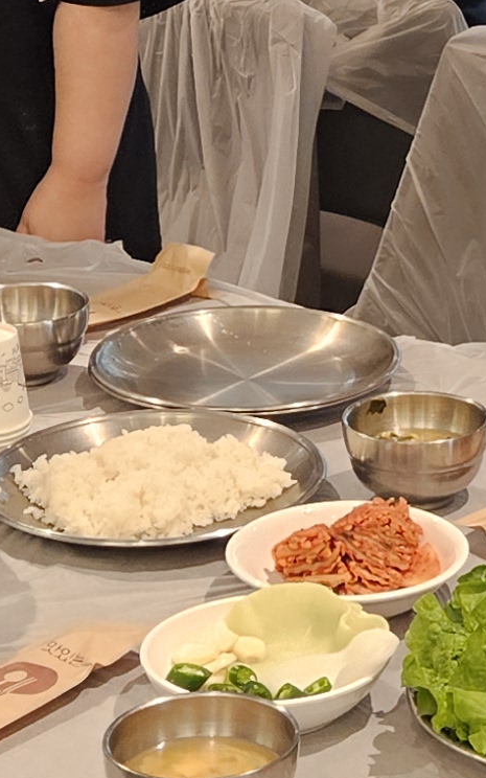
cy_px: 104
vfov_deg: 15.8
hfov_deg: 9.9
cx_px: 548
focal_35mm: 131
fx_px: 2776
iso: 200
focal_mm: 5.4
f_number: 1.8
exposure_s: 1/120
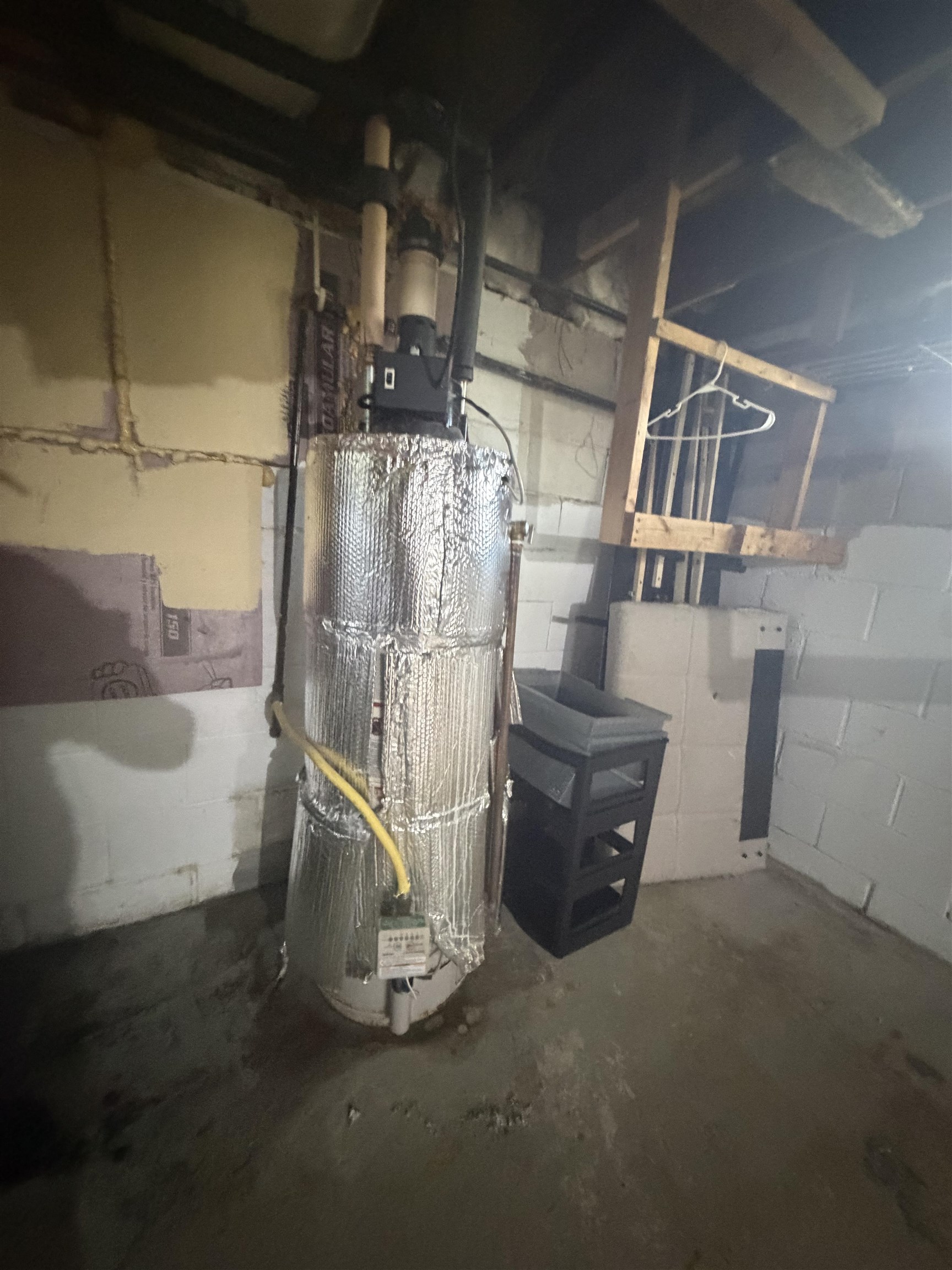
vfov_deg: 102.1
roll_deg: -4.6
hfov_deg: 85.7
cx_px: 476
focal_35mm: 14
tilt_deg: -14.1
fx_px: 513
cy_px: 635
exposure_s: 1/30
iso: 1250
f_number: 2.2
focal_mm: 2.22
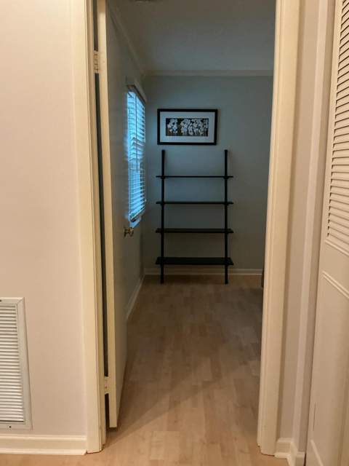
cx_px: 174
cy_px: 233
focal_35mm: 29
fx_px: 390
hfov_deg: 48.2
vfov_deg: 61.7
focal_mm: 3
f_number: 1.8
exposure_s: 1/60
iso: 250
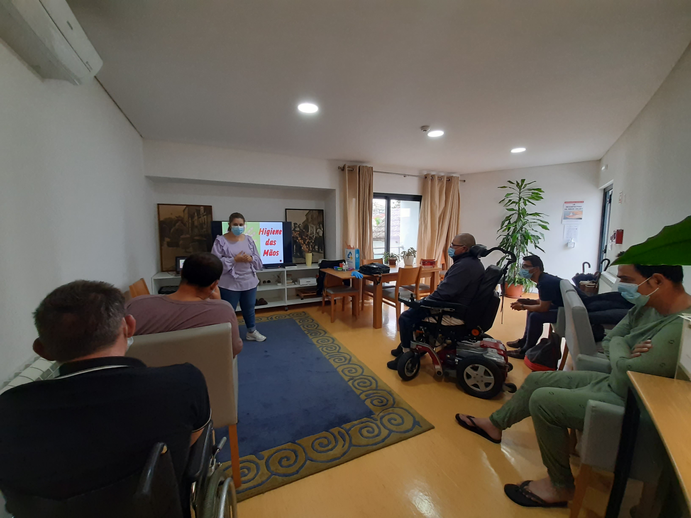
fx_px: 260
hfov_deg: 106.2
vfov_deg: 89.9
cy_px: 259
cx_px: 346
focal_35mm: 13
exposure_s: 1/50
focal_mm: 1.42
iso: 160
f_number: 2.2
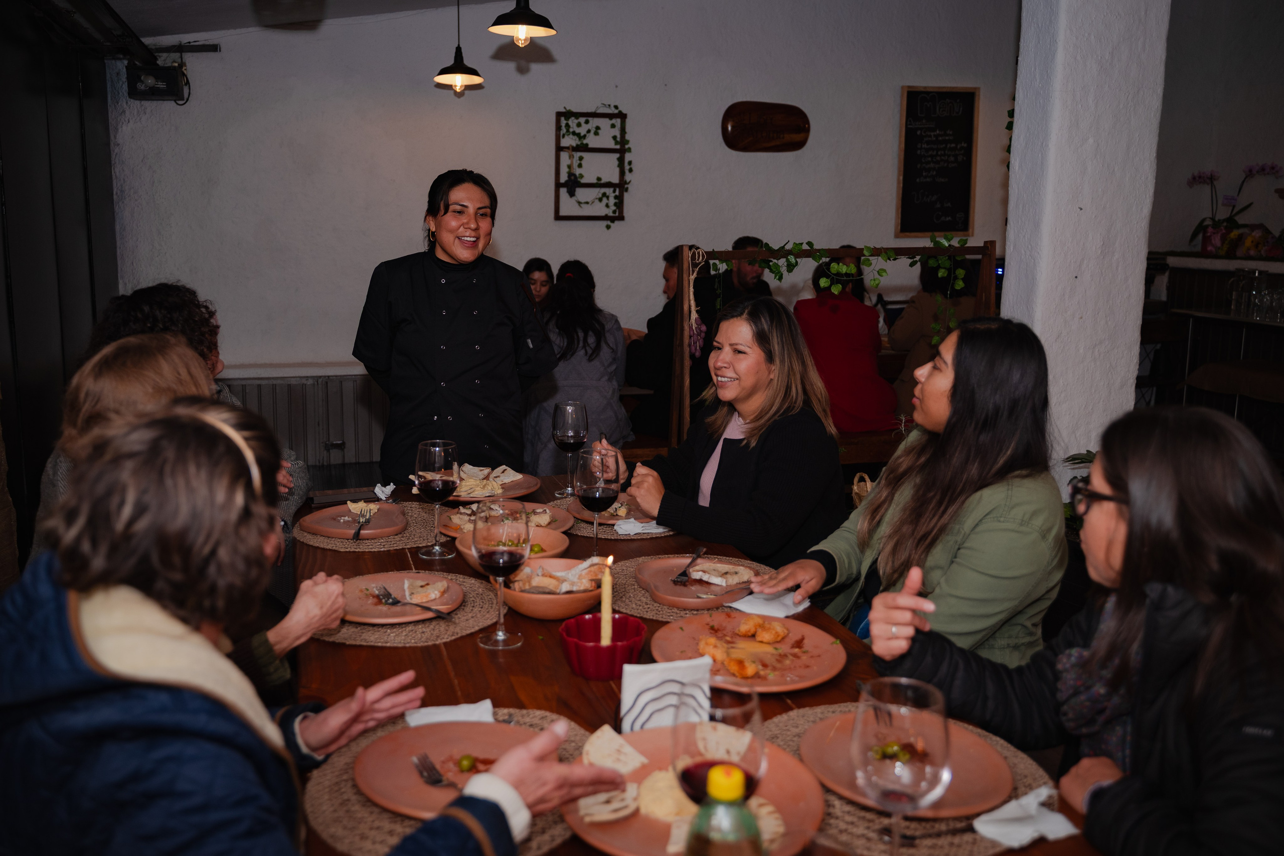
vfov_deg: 43.8
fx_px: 1064
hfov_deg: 62.1
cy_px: 399
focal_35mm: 30
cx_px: 600
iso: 250
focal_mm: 28
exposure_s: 1/200
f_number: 2.8
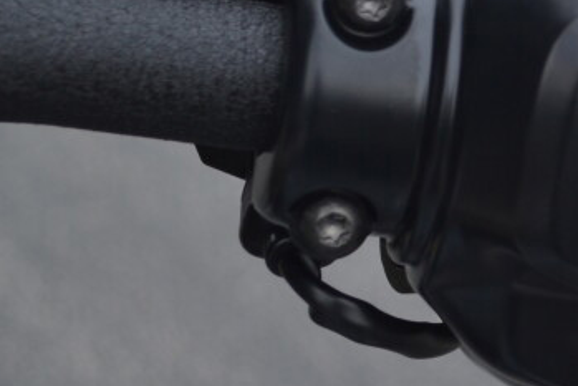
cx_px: 874
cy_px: -98
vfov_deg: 7.0
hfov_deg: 10.1
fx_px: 3148
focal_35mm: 196
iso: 125
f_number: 5.6
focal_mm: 38
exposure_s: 1/125
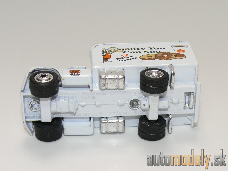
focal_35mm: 89
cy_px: 86
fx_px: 586
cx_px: 114
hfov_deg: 22.0
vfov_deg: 16.6
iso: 100
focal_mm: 12.4
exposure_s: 1/30
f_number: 4
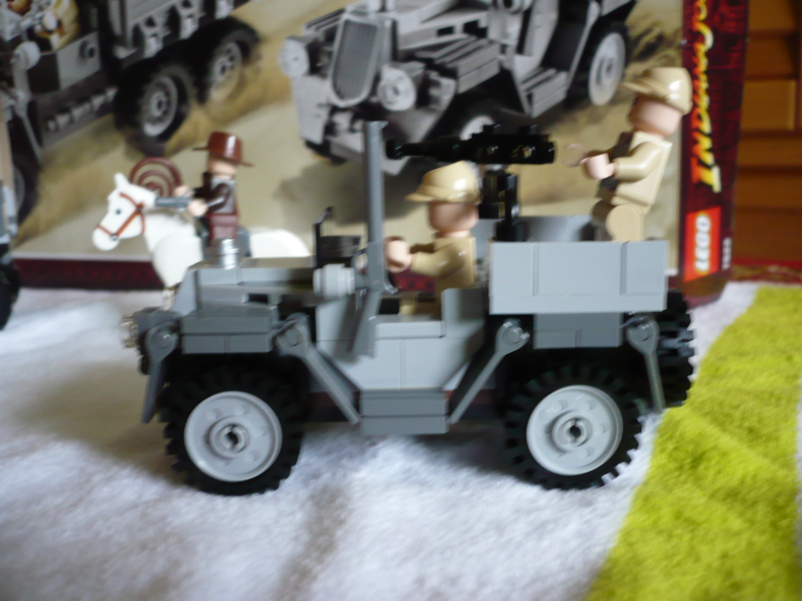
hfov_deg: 52.6
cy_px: 300
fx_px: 811
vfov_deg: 40.7
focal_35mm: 35
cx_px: 401
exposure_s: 1/13
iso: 200
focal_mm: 5.8
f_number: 2.8
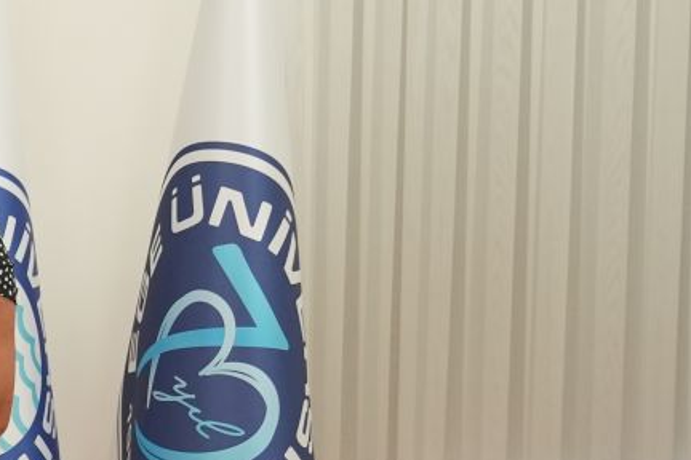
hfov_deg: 15.7
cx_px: -393
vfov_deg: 11.6
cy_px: 273
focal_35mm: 118
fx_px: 2265
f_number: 3.2
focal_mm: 34
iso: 1600
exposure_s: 1/125
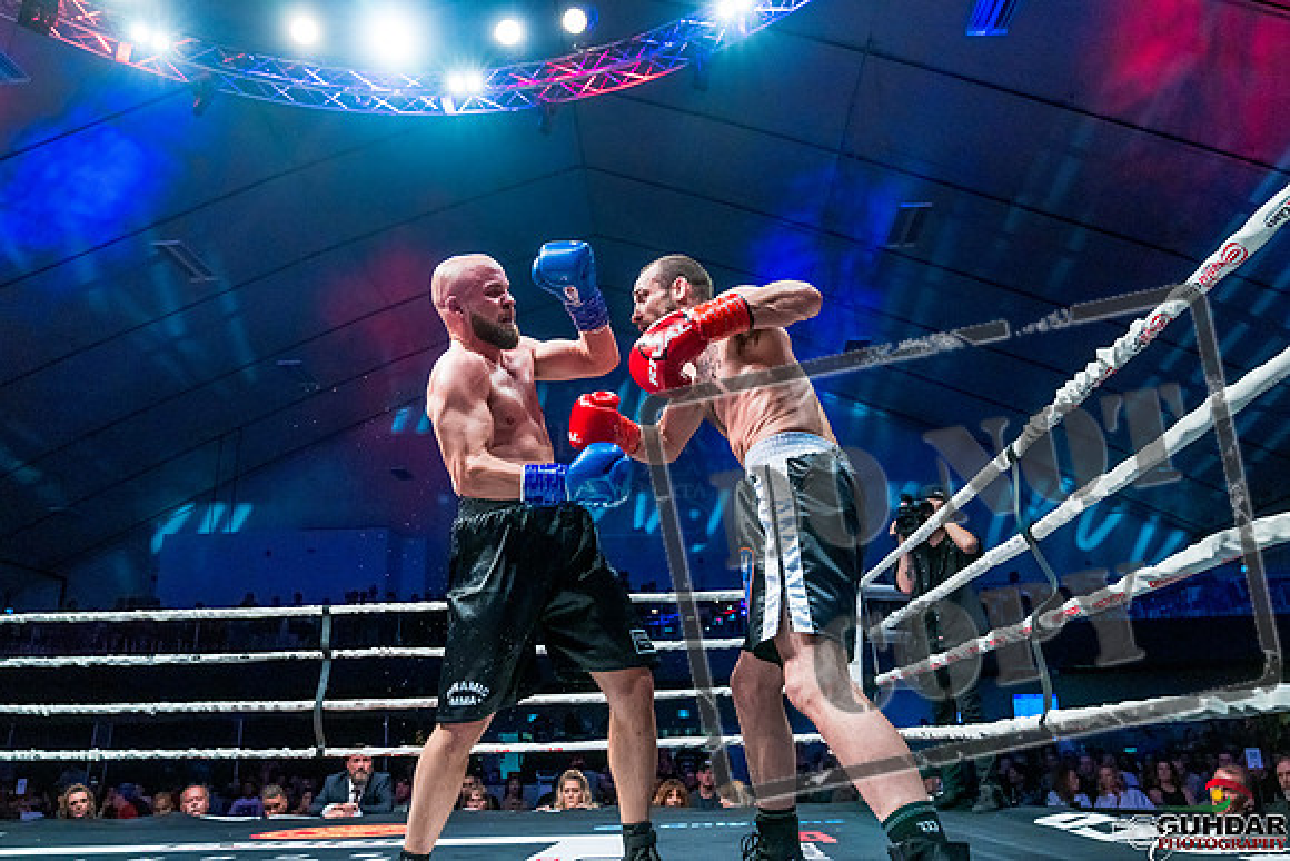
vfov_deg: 47.9
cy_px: 430
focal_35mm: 27
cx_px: 645
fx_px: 968
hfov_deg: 67.3
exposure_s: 1/1000
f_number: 4
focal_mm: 26
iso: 4000
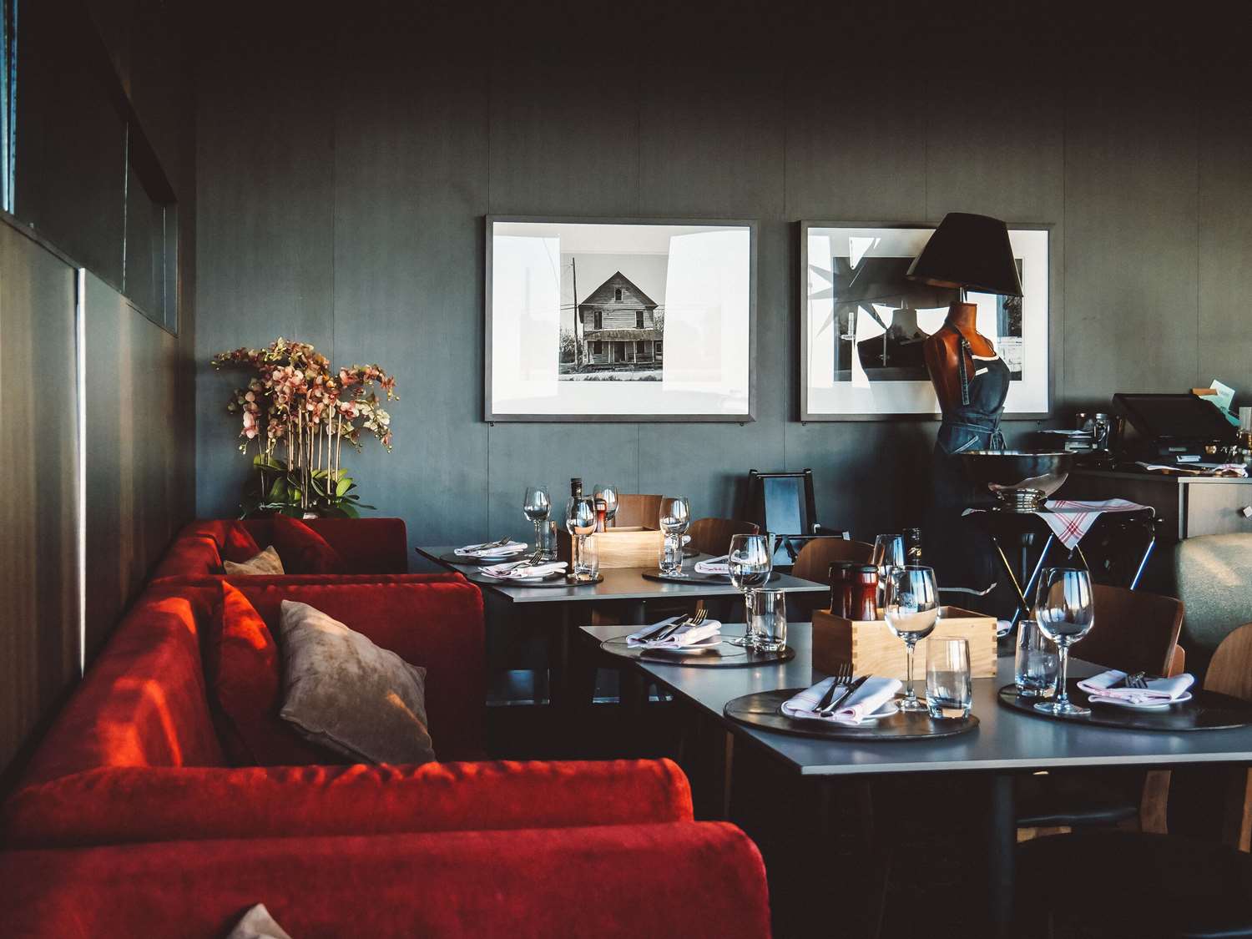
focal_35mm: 36
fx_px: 1302
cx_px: 626
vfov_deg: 39.7
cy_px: 470
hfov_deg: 51.4
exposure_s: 1/60
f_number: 3.9
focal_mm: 18
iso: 1600
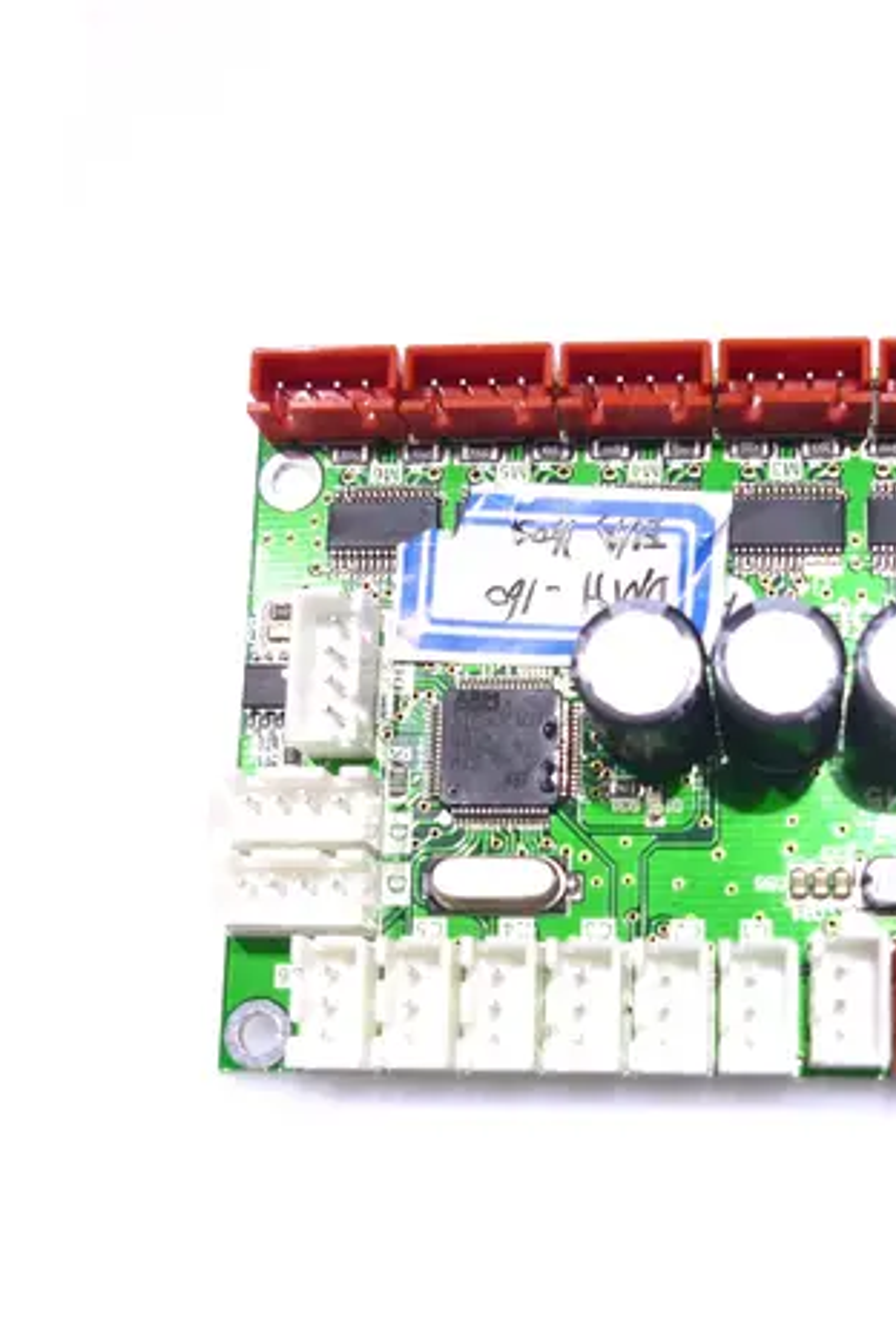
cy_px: 666
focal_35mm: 47
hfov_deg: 28.4
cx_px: 638
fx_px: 1752
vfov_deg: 41.9
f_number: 2.8
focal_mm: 5.5
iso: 80
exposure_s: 1/125
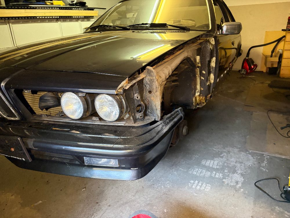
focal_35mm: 26
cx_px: 145
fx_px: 218
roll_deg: +2.2
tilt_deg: -22.1
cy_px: 109
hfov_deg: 67.3
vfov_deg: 53.1
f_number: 1.6
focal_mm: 5.96
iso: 400
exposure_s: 1/50
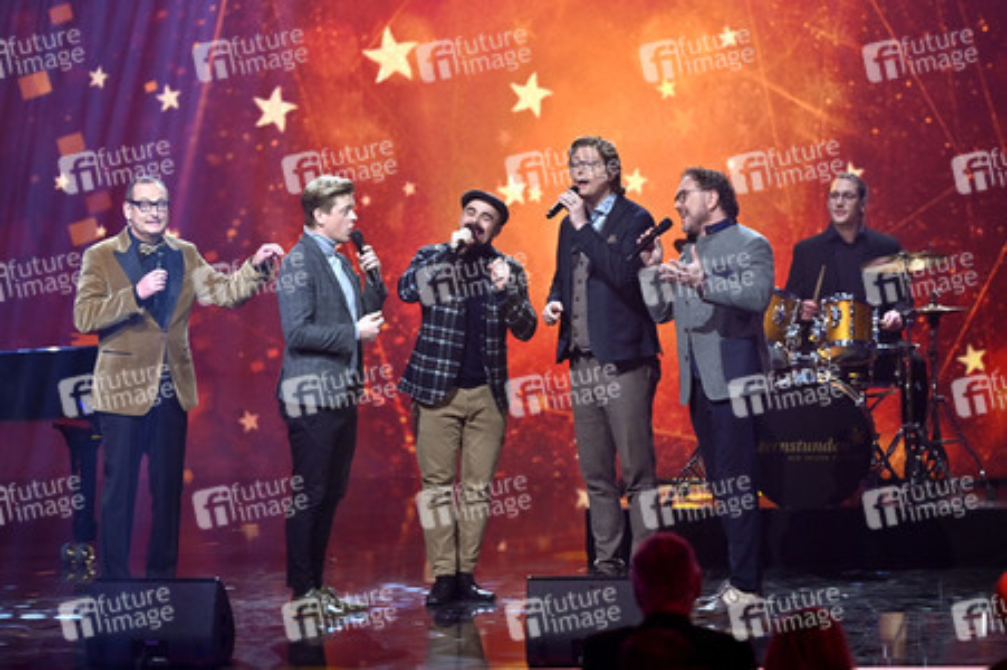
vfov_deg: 8.8
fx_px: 4332
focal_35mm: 155
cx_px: 504
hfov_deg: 13.3
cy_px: 335
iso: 1000
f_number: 2.8
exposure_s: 1/400
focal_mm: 155
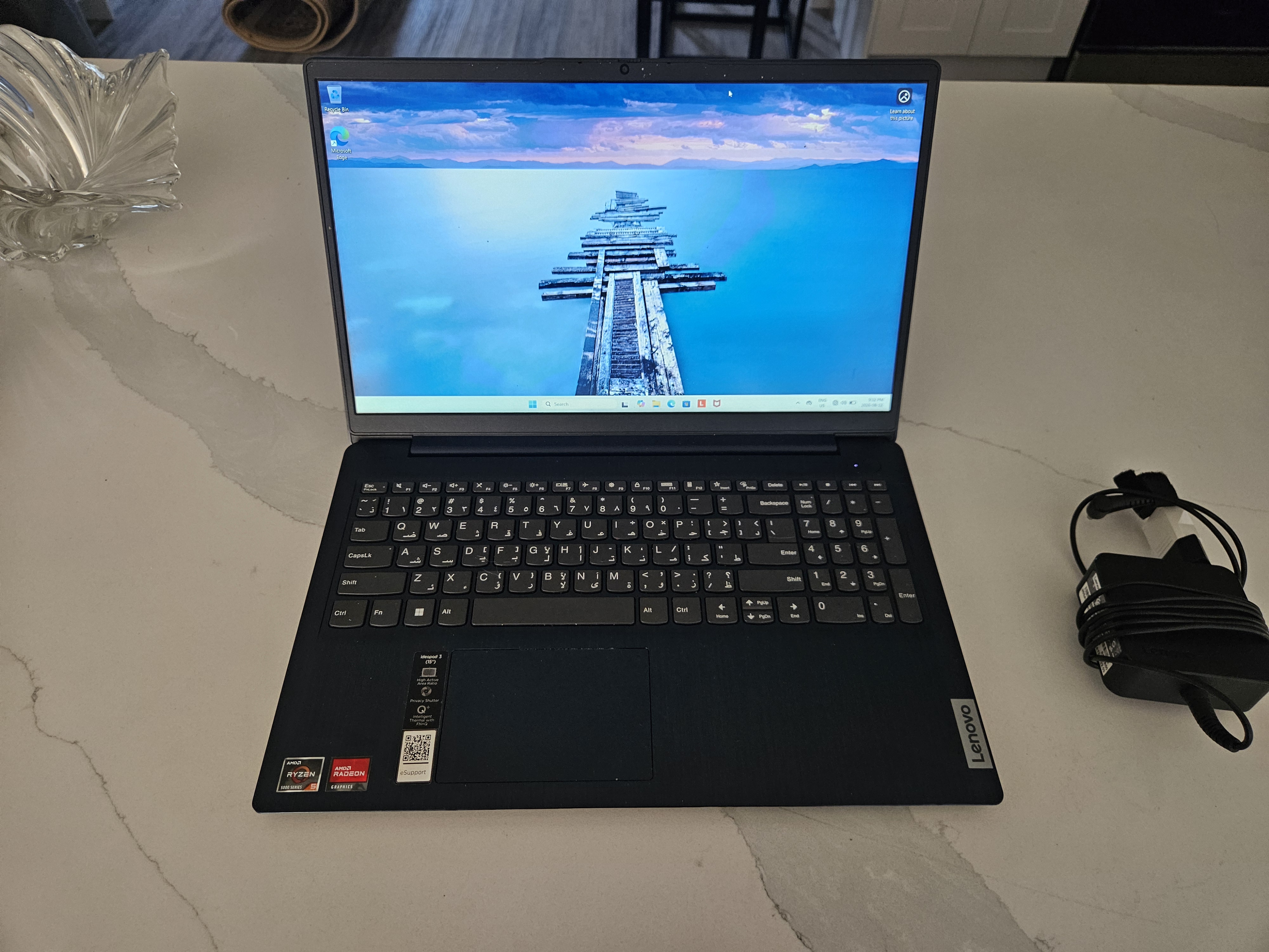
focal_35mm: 23
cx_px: 634
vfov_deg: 58.9
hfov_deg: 73.9
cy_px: 476
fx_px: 843
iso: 320
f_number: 1.8
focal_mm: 5.4
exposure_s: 1/120
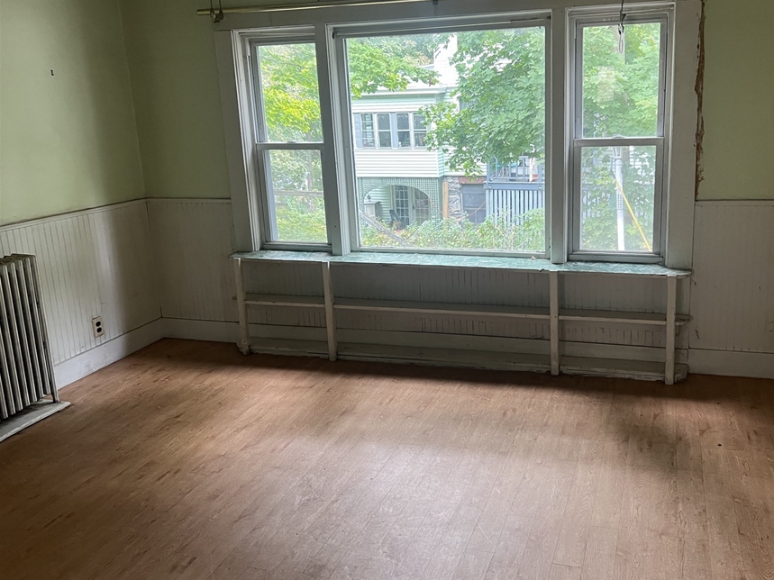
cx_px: 460
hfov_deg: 57.9
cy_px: 261
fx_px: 693
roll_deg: +1.8
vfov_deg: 45.4
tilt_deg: -13.4
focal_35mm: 31
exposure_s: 1/99
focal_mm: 5.7
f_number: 1.5
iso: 125
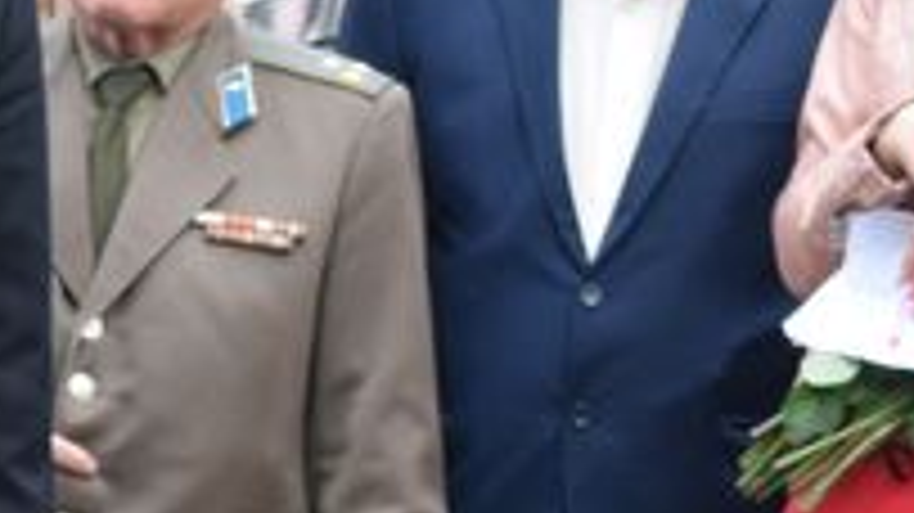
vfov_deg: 2.2
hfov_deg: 3.9
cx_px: -396
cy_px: 281
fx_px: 13211
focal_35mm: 545
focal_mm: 55
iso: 400
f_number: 6.3
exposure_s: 1/160
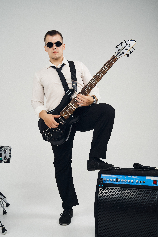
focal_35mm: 49
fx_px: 323
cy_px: 118
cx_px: 79
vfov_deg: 40.3
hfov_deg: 27.5
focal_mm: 49
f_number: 4
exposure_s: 1/200
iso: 800
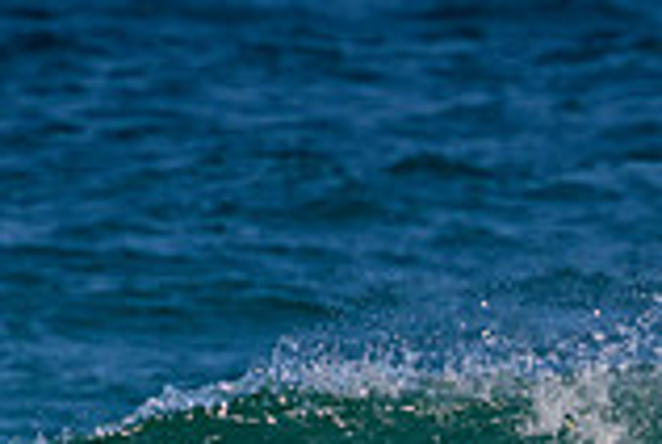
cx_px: 704
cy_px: 710
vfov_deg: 0.5
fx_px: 53980
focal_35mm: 2930
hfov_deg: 0.7
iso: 1000
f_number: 11
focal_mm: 800
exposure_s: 1/2000
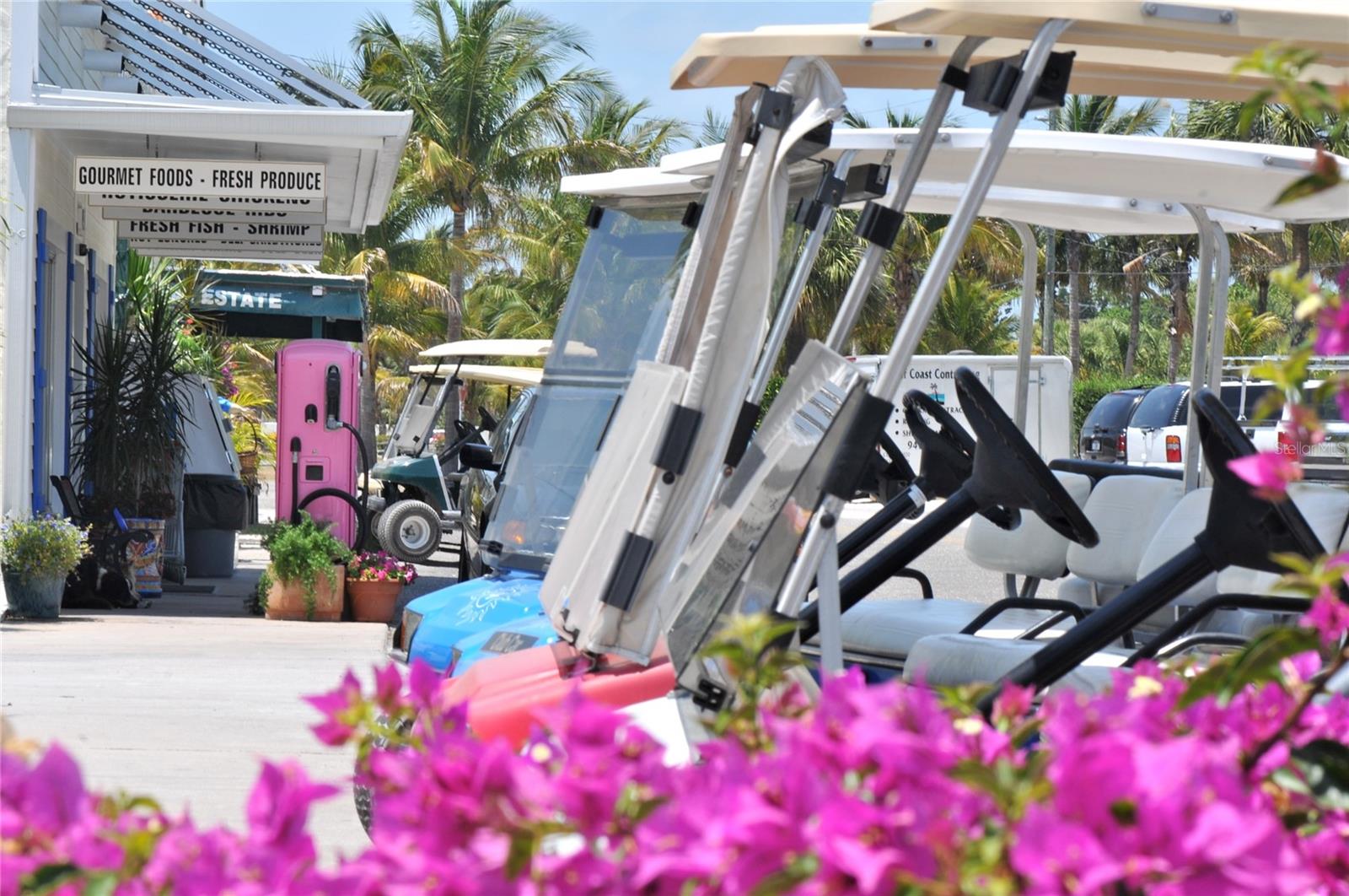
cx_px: 674
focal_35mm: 147
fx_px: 5501
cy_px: 448
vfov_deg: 9.3
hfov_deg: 14.0
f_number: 16
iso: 200
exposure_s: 1/80
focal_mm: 98
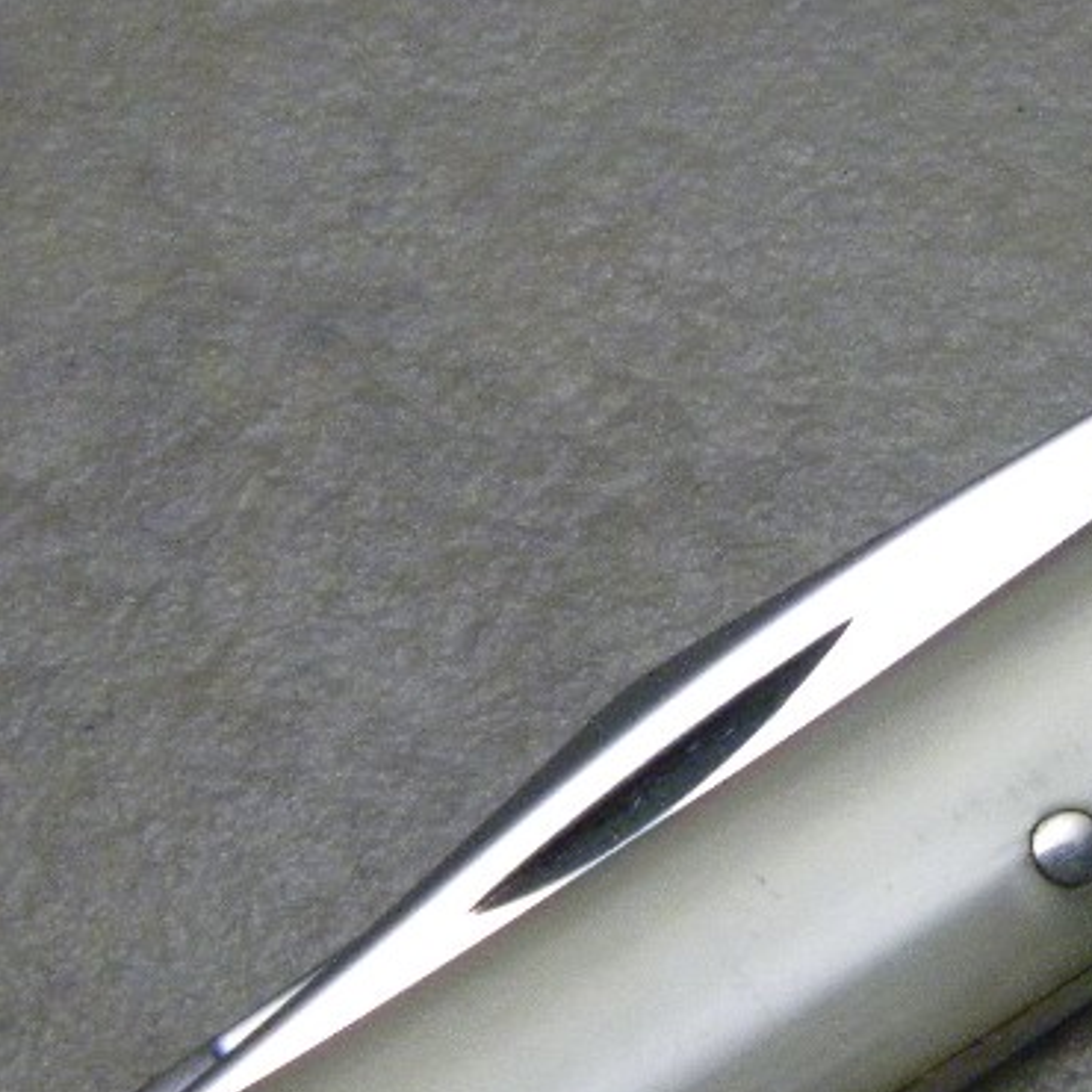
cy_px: 818
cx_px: 1001
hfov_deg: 7.0
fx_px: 8958
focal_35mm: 251
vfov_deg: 7.0
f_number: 4.7
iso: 747
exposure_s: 1/140
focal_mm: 19
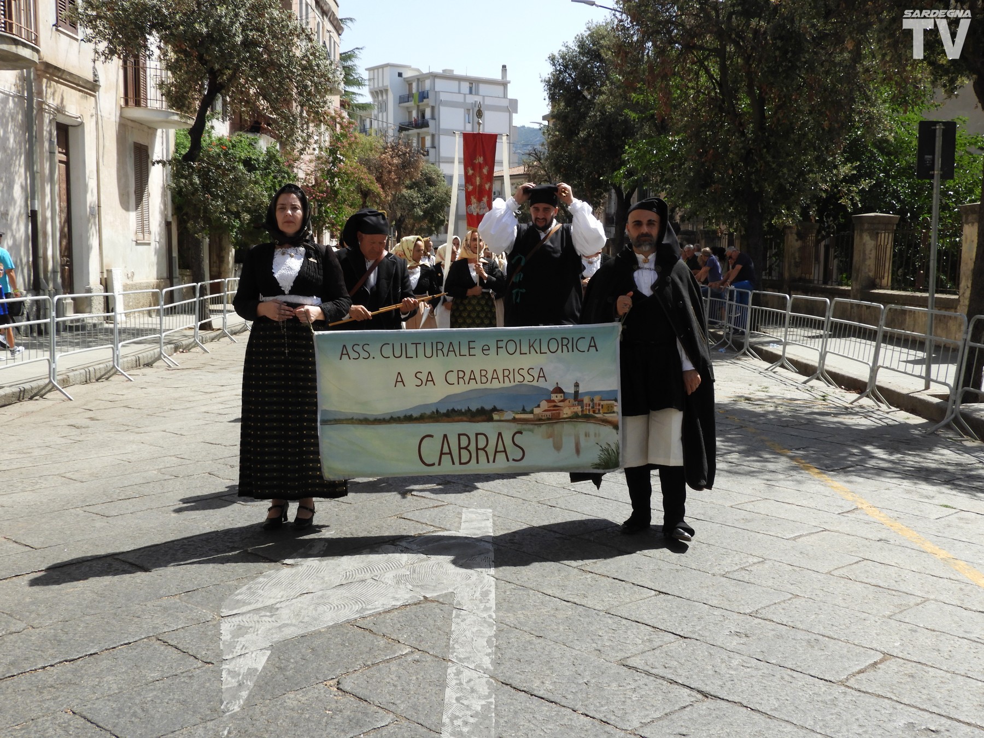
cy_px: 369
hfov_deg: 46.8
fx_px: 1137
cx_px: 492
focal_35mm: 40
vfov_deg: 36.0
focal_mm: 7.2
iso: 100
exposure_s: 1/640
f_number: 3.8
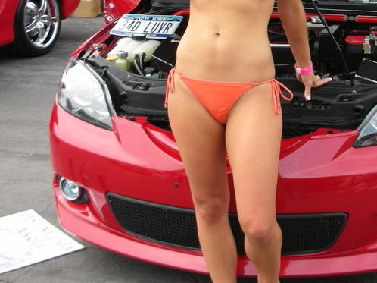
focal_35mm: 72
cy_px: 34
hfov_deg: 26.4
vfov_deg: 20.1
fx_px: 784
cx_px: 322
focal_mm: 5.8
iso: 50
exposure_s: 1/140
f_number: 3
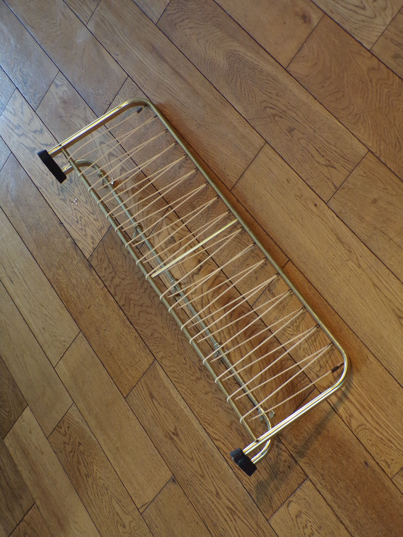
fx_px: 761
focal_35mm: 49
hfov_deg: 29.7
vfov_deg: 38.9
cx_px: 202
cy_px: 268
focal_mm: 8.7
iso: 200
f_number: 3.5
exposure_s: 1/25
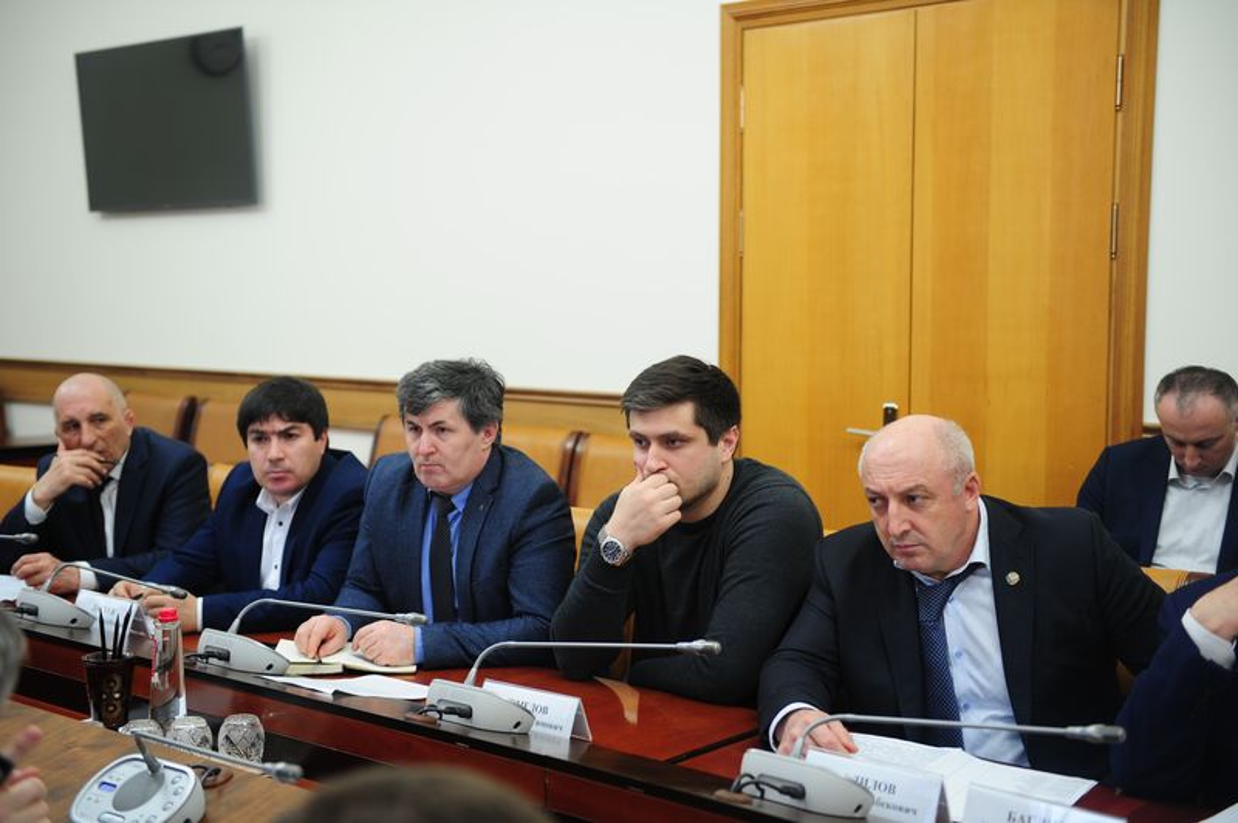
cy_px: 412
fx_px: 1649
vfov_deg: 28.0
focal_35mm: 48
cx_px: 619
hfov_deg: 41.1
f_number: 3.2
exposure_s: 1/25
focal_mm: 48
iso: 250
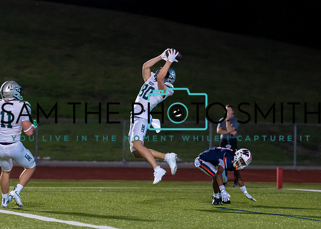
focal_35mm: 286
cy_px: 114
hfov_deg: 7.1
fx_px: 2605
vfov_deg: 5.0
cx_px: 136
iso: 1600
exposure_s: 1/1000
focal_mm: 135
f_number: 1.8
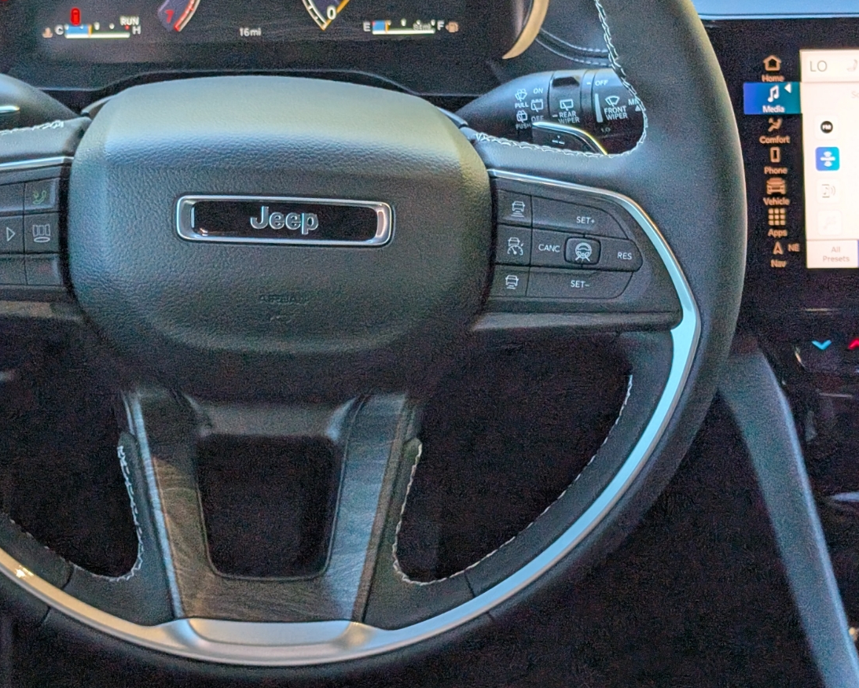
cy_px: 241
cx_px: 288
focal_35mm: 70
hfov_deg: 27.0
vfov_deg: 21.8
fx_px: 1780
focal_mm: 6.9
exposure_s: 1/78.8
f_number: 1.68
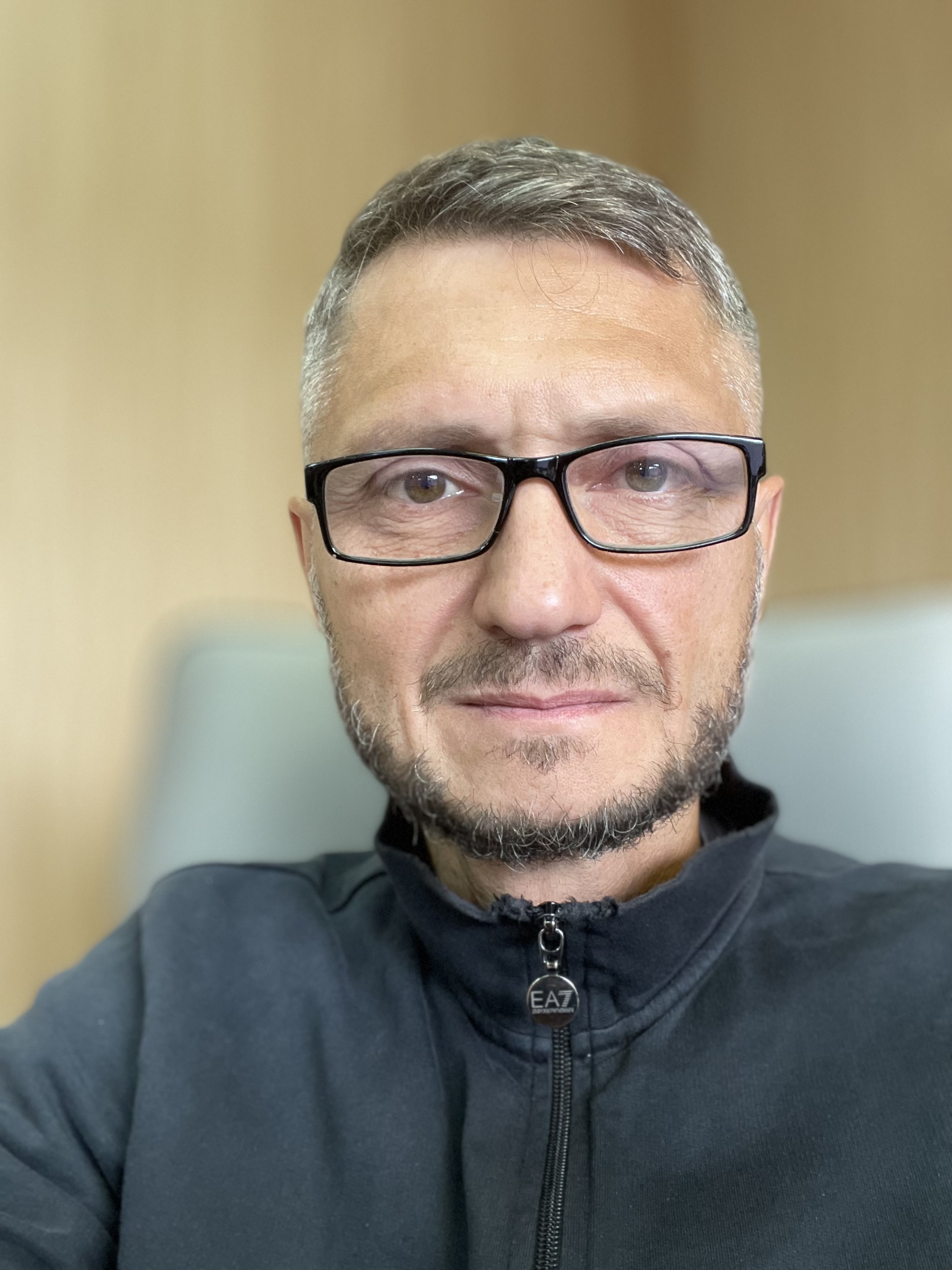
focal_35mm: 30
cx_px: 476
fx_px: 1100
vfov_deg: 60.0
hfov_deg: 46.8
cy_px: 635
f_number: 2.2
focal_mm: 2.71
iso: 200
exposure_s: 1/60
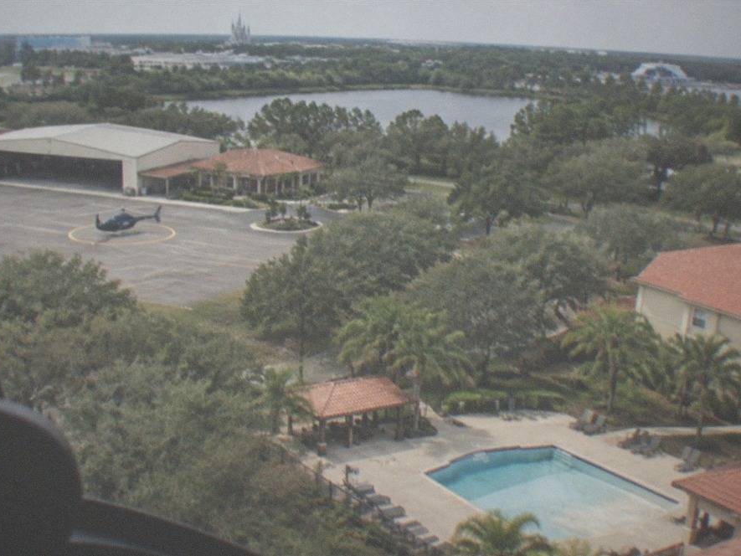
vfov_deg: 19.4
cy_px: 278
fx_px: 1627
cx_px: 342
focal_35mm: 76
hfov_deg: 25.6
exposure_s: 1/1250
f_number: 4.5
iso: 500
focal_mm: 70
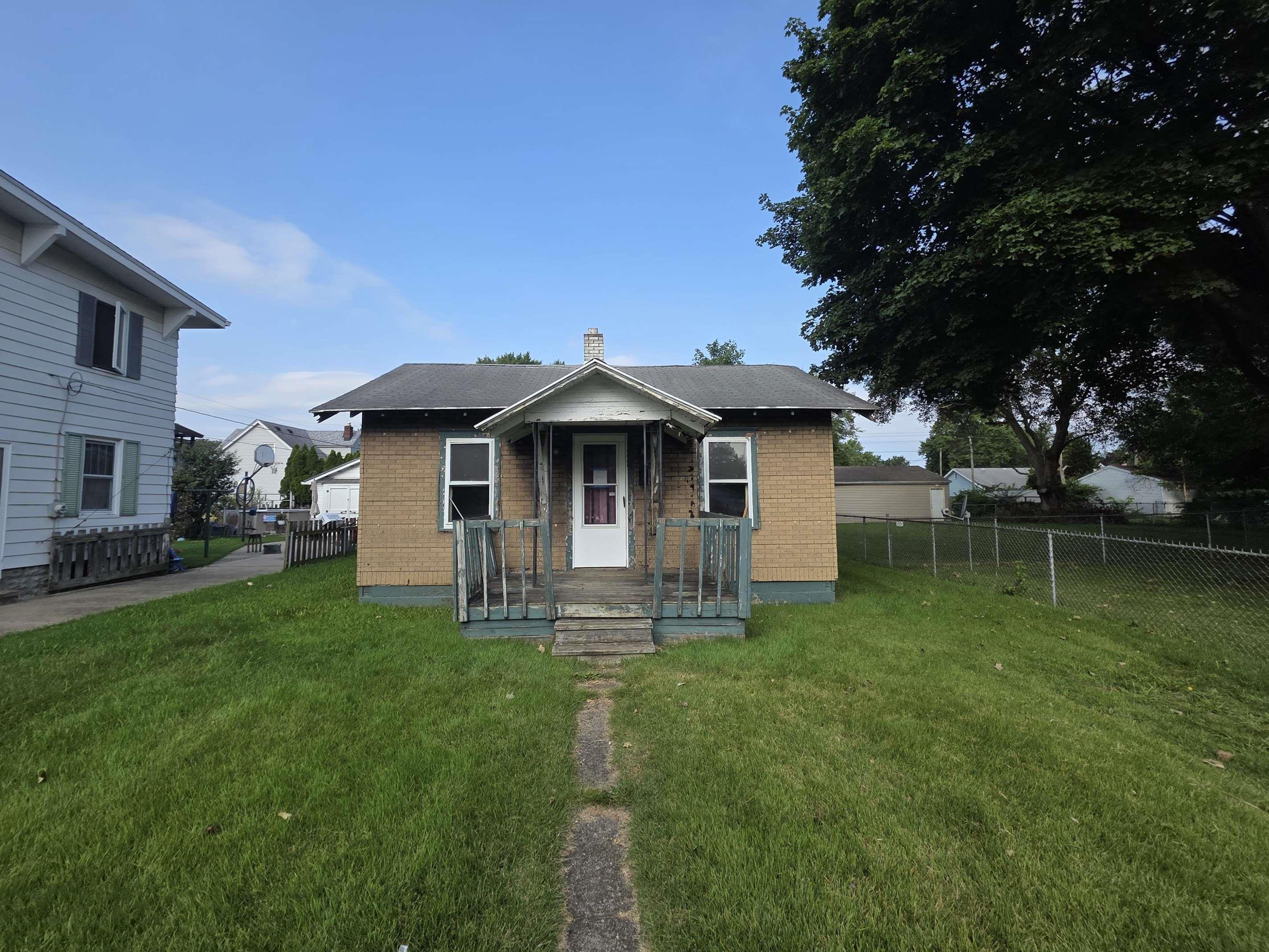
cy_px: 455
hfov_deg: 102.1
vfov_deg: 85.6
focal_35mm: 14
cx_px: 620
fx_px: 513
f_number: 1.9
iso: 40
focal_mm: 2.2
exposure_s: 1/1279
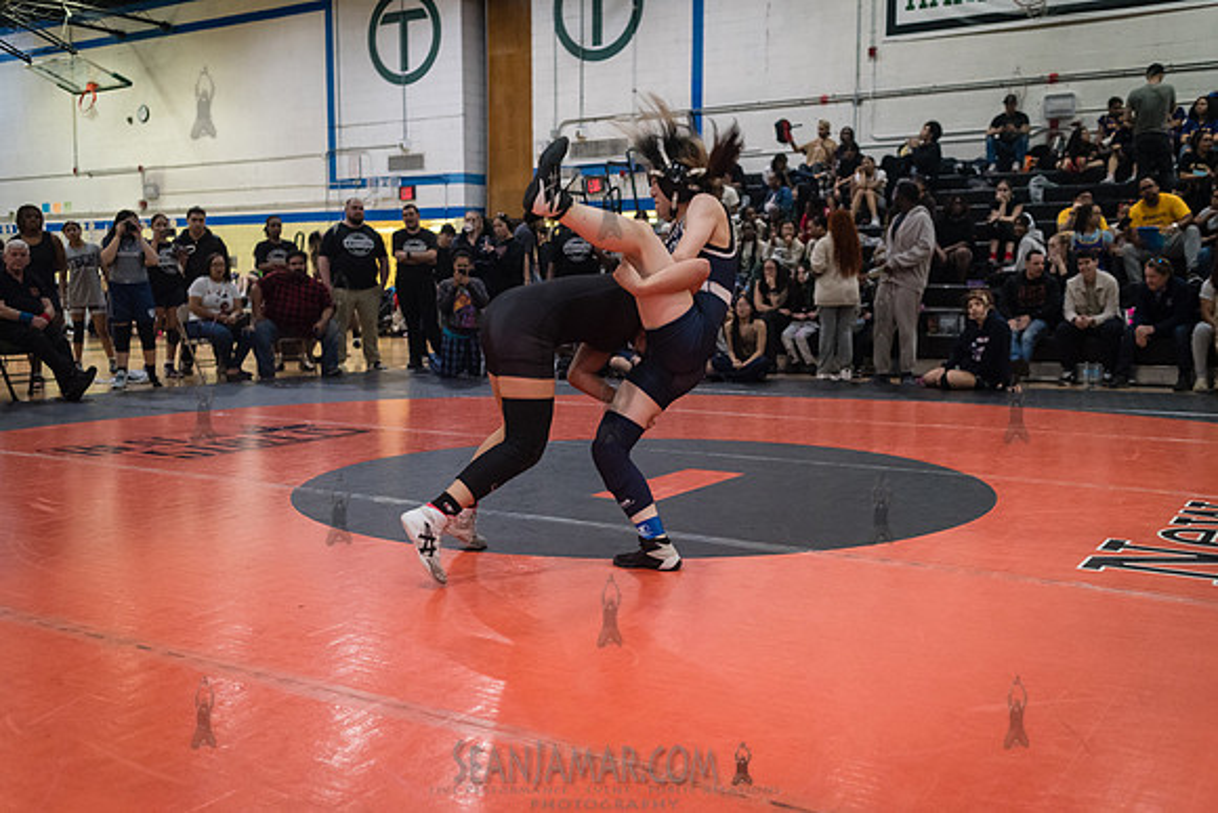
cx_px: 609
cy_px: 406
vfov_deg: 37.9
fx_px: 1184
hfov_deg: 54.4
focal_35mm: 35
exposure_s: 1/400
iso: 5000
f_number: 3.2
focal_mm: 35
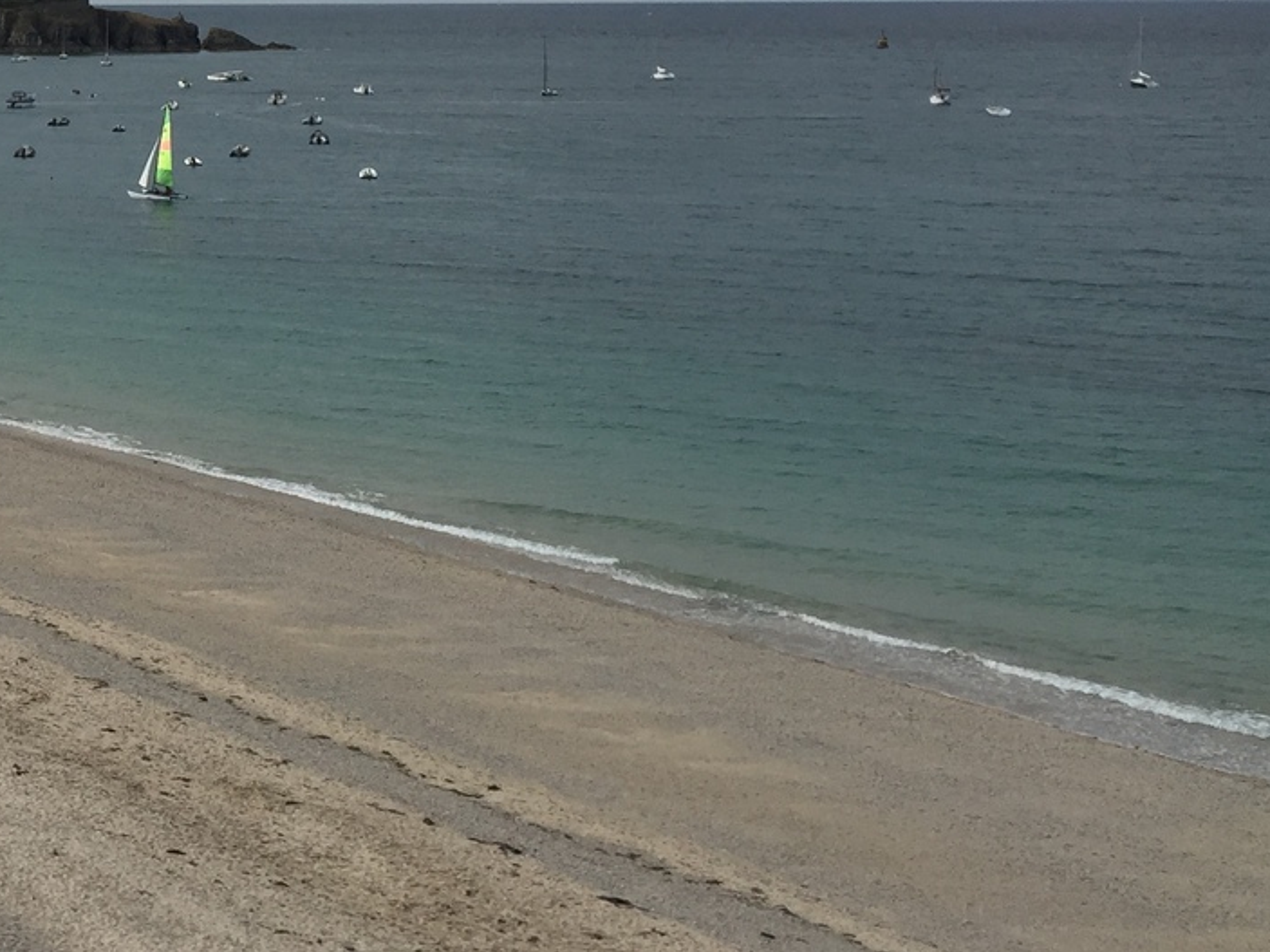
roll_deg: -0.1
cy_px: 13
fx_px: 2421
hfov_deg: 26.9
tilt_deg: +0.4
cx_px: -139
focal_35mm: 66
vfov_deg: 21.5
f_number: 2.2
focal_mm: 4.15
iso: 32
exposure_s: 1/1883
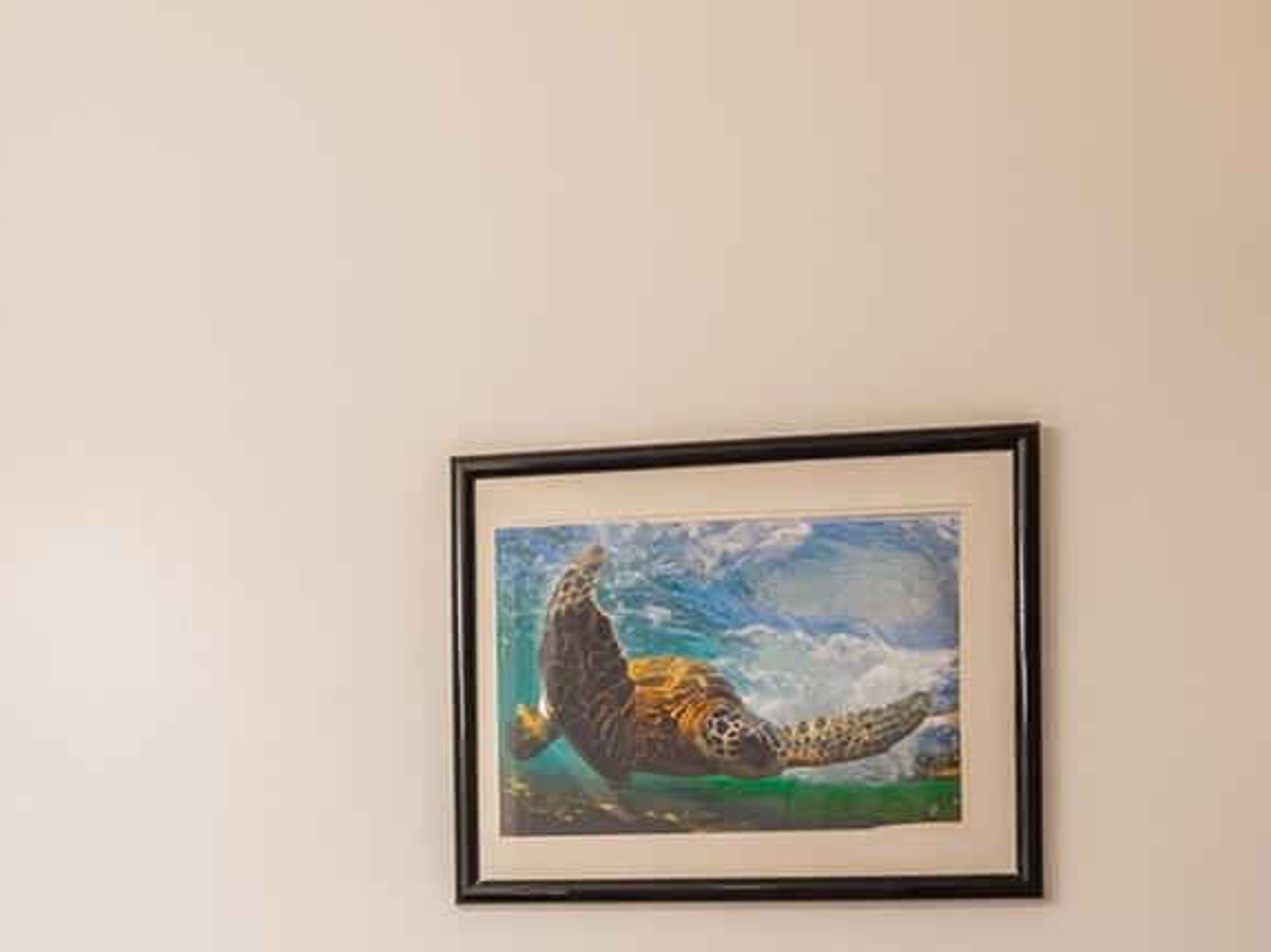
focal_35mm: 59
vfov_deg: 23.0
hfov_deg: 29.5
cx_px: -126
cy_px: 1105
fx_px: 2165
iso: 200
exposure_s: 1/8
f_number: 7.1
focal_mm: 22
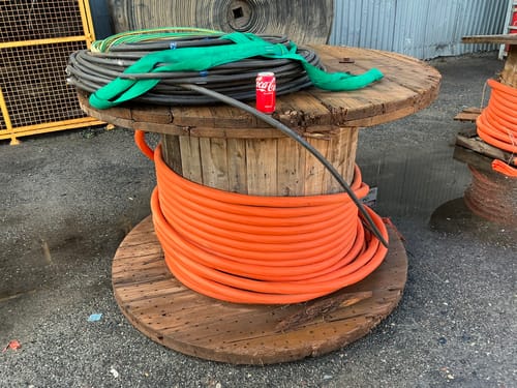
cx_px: 258
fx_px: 418
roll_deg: +1.6
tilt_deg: -27.5
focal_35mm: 28
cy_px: 194
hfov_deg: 63.4
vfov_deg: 49.7
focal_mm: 3
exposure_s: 1/122
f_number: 1.8
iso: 20
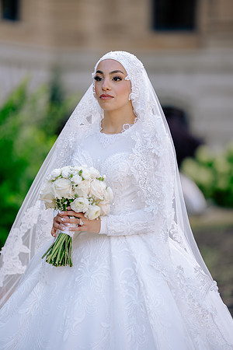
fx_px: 1456
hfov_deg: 9.1
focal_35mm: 150
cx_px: 116
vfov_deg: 13.7
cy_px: 175
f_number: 2
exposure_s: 1/640
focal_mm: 150
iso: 100
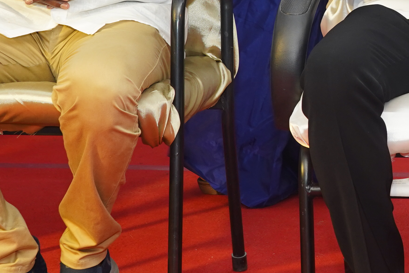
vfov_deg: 9.4
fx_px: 1636
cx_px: 467
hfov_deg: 13.9
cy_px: -28
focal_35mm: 144
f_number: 5.6
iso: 800
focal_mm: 42
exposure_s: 1/125
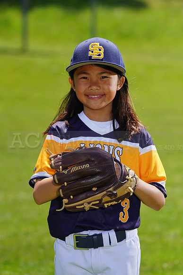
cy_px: 138
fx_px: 1859
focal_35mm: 244
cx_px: 92
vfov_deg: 8.4
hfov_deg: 5.6
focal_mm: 244
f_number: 8
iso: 100
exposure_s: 1/250
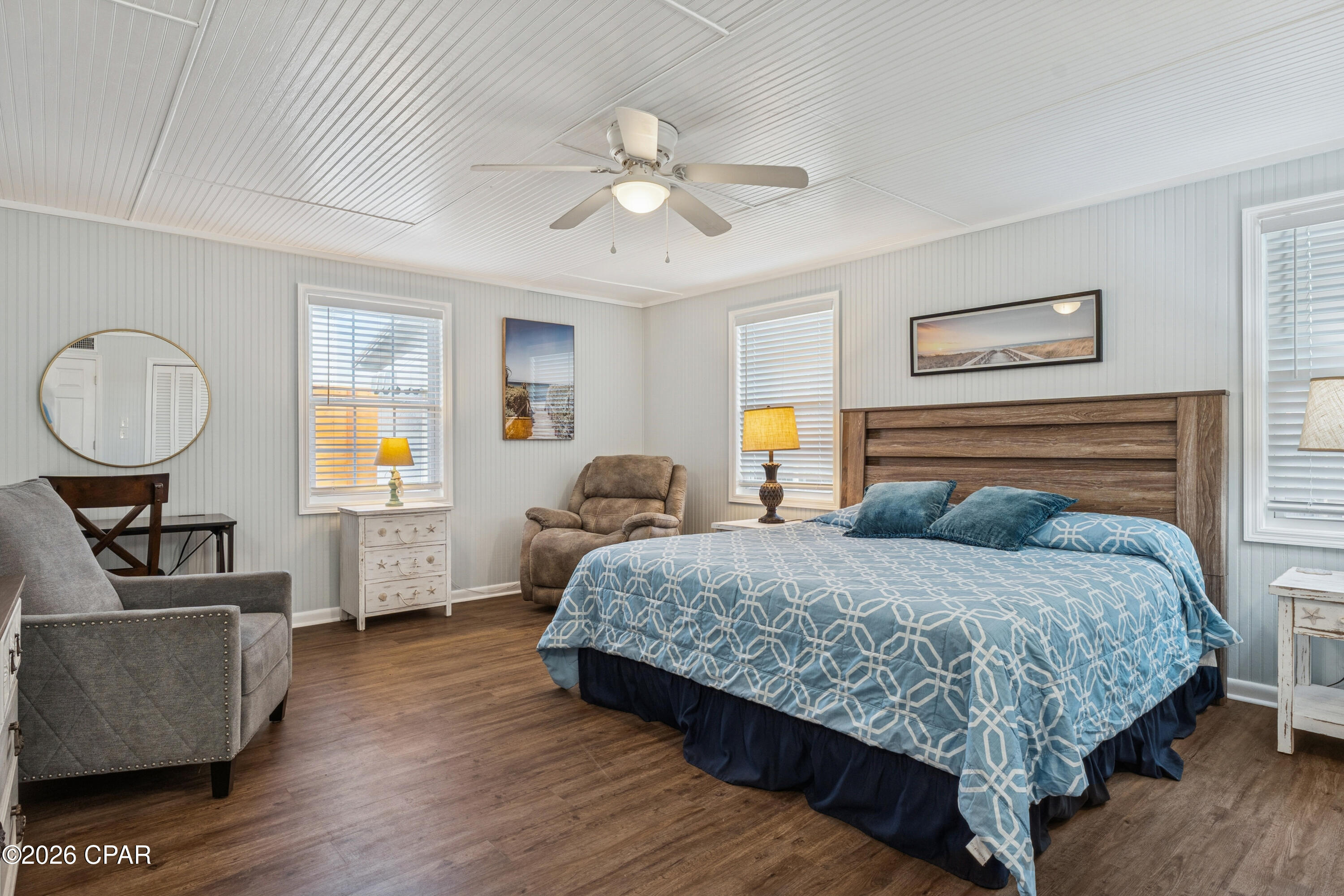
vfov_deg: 64.6
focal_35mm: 19
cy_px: 448
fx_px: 709
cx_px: 672
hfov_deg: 86.9
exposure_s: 1/15
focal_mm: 12.8
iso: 200
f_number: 10
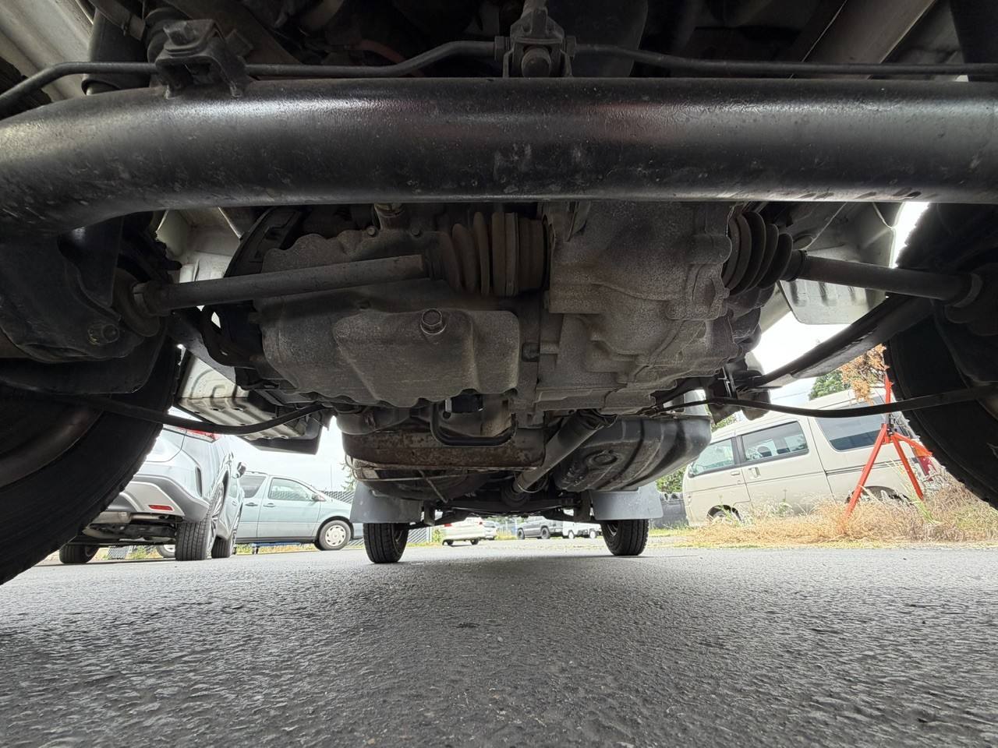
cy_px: 374
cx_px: 499
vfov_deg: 85.7
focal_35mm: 14
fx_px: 404
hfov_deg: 102.1
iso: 50
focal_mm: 2.22
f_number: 2.2
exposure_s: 1/121
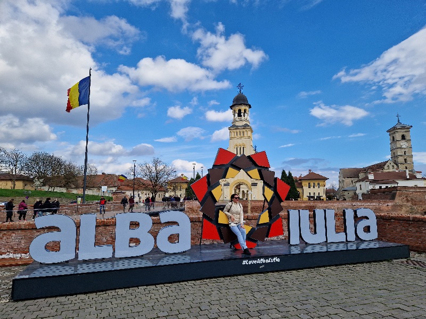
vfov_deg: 58.9
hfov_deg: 73.9
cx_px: 213
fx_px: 283
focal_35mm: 23
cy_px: 160
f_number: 1.8
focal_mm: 5.4
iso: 50
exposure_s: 1/2500
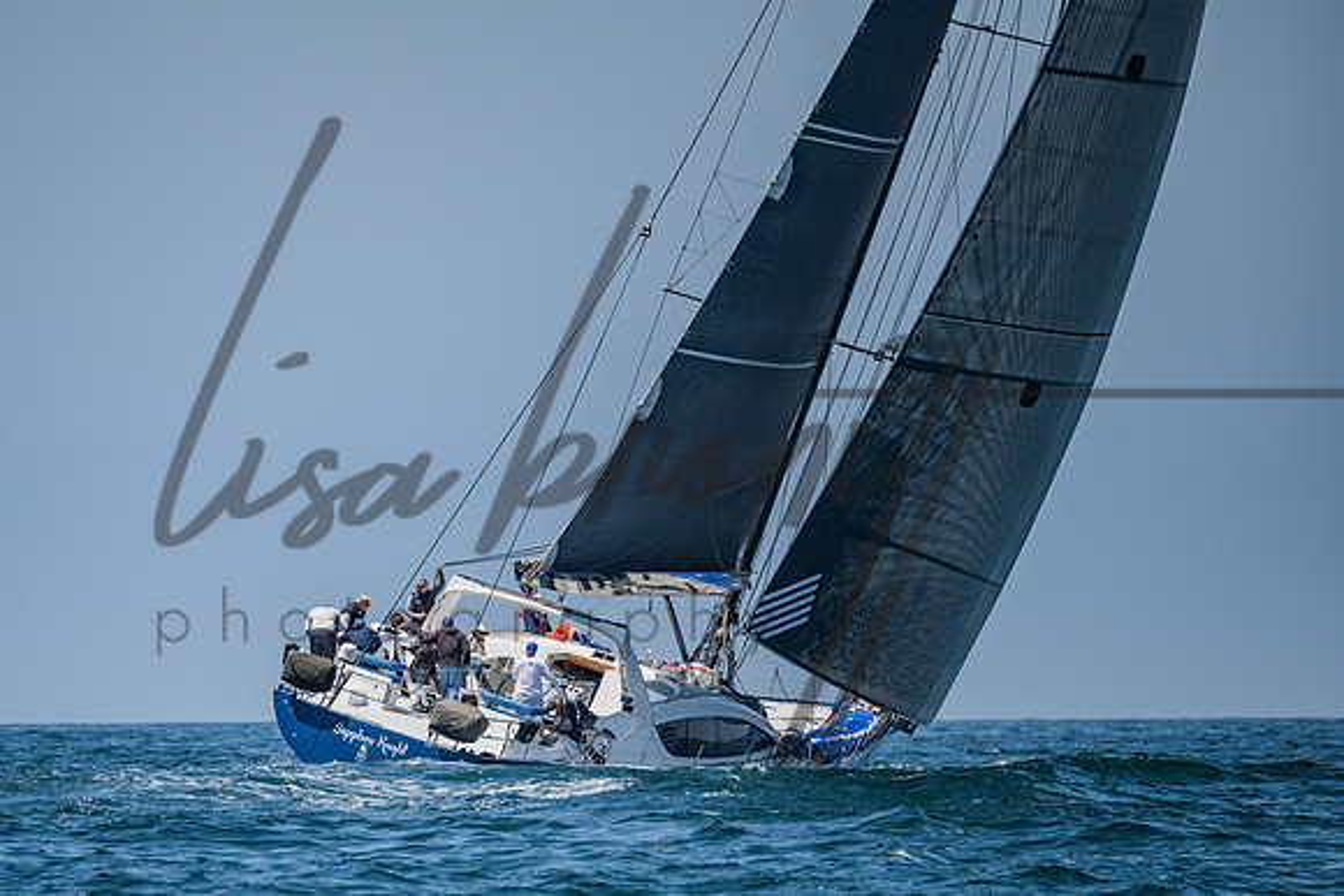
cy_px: 605
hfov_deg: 3.7
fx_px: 20845
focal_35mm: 558
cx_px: 437
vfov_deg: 2.5
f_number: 6.3
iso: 250
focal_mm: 400
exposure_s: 1/2000
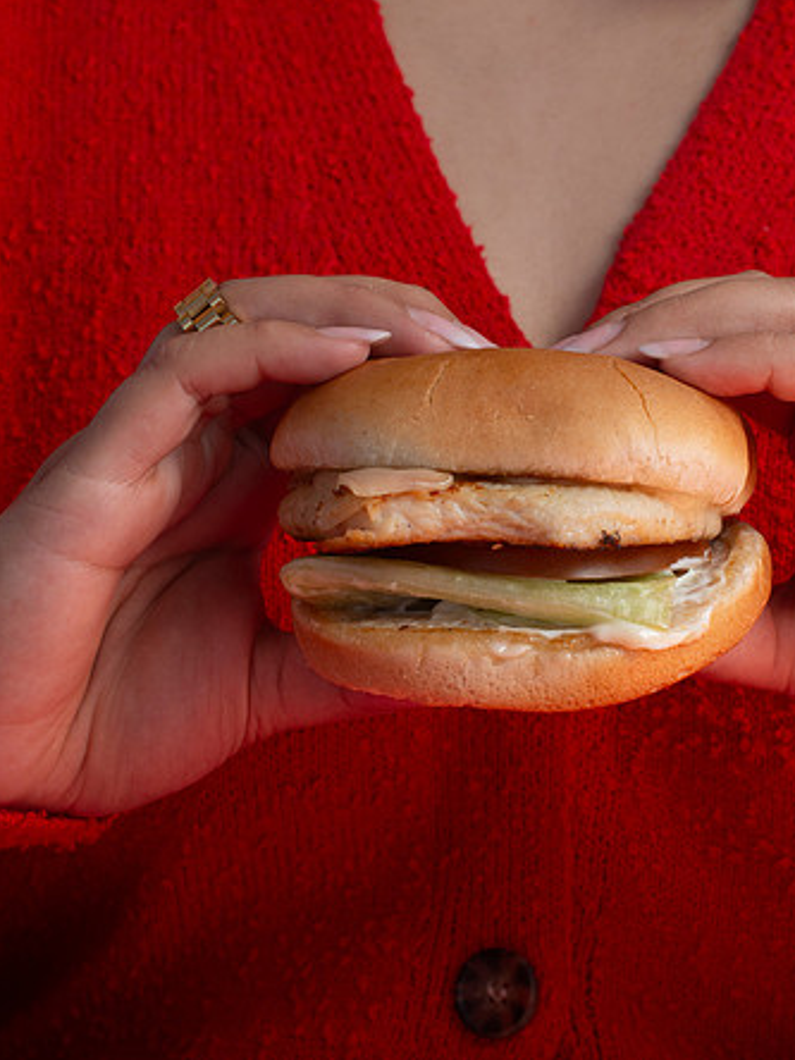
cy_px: 549
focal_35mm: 92
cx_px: 524
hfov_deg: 16.0
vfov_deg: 21.3
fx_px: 2817
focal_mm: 50
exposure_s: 1/200
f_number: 9
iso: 200
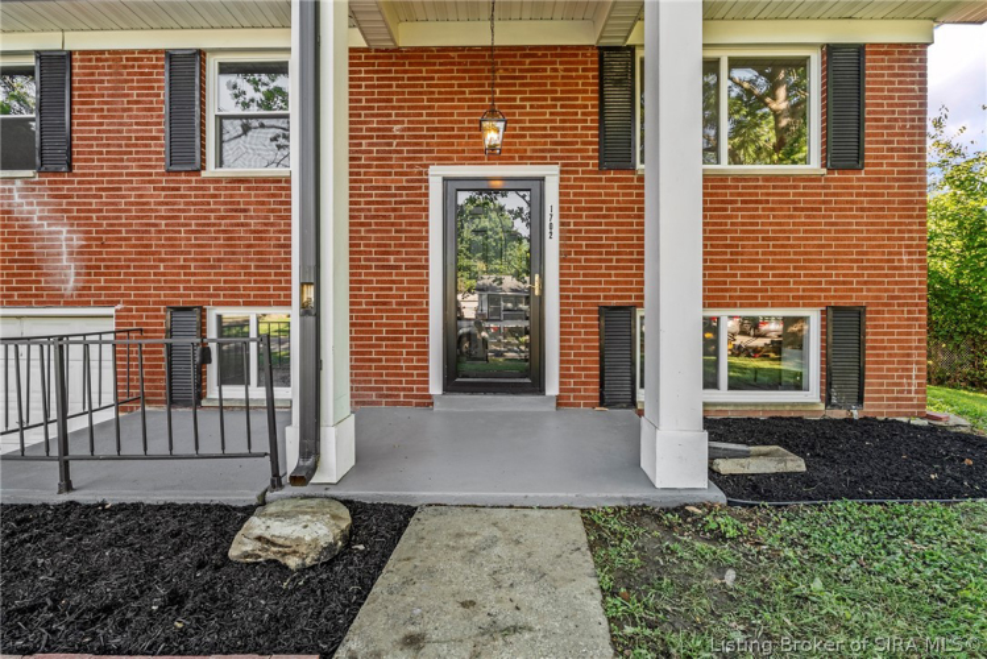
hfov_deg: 96.7
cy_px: 330
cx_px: 494
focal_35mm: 16
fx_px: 439
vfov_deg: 73.8
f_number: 11
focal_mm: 16
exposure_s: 1/8
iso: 400
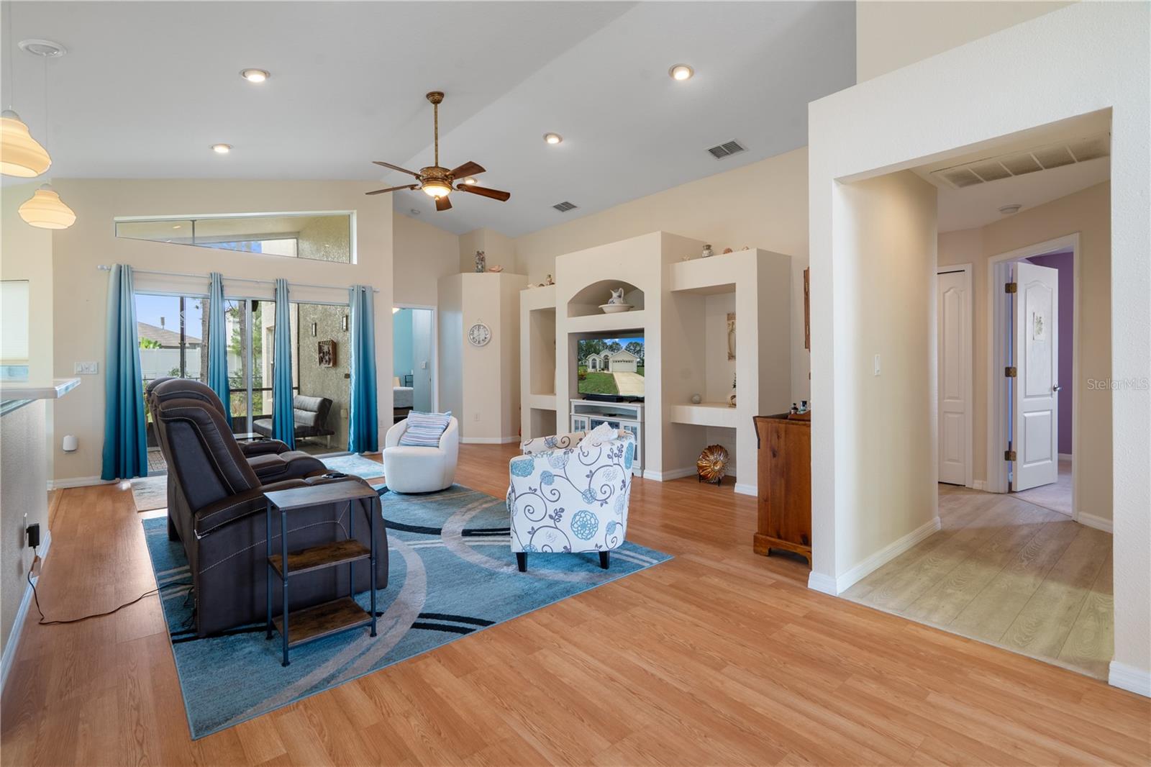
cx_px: 576
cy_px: 384
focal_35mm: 16
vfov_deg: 73.7
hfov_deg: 96.7
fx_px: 511
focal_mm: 16
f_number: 9
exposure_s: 1/8
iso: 320
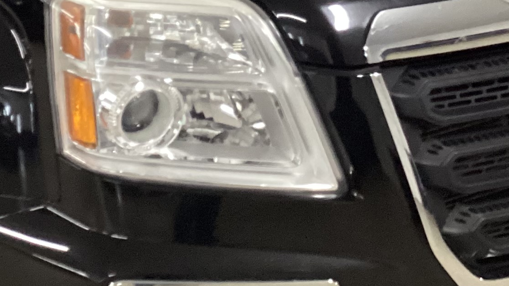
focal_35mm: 99
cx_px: 190
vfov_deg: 12.0
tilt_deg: -19.0
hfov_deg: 21.5
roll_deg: -0.6
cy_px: -26
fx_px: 1336
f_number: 2.4
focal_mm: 3.3
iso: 400
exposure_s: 1/40
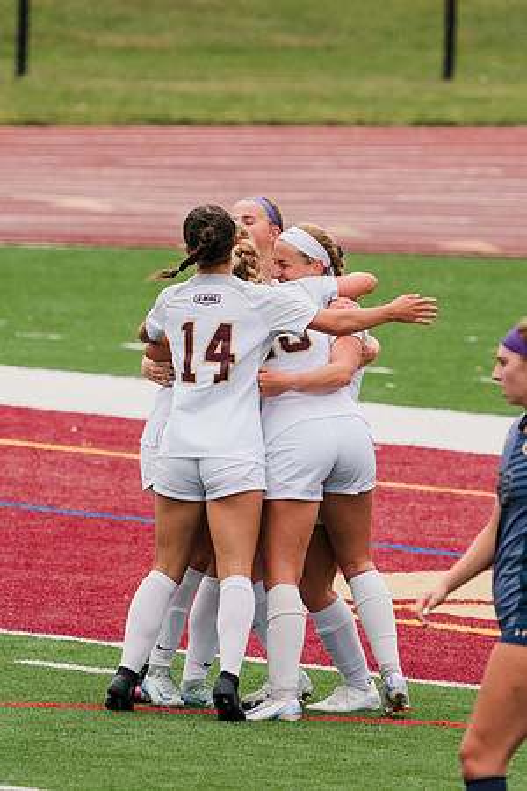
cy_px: 283
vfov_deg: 2.2
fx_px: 20512
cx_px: 287
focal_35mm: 934
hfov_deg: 1.5
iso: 640
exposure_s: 1/1600
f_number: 6.3
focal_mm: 485
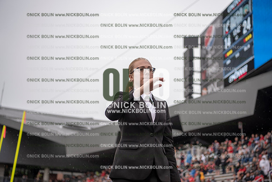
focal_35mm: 60
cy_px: 91
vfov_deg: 22.6
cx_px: 136
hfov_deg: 33.4
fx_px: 453
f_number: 3.5
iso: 250
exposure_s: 1/800
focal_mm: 60
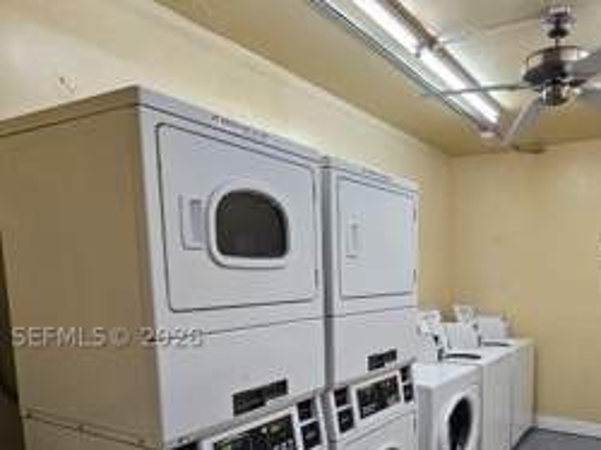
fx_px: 434
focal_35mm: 25
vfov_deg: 52.4
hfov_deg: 66.6
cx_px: 423
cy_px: 337
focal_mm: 2.2
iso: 125
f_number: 2.2
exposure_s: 1/60
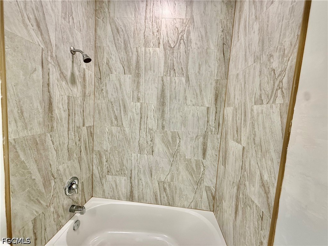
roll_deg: -3.7
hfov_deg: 102.1
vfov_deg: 85.7
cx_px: 164
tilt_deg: -4.8
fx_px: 133
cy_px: 123
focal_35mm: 14
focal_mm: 2.22
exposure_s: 1/120
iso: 160
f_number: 2.2
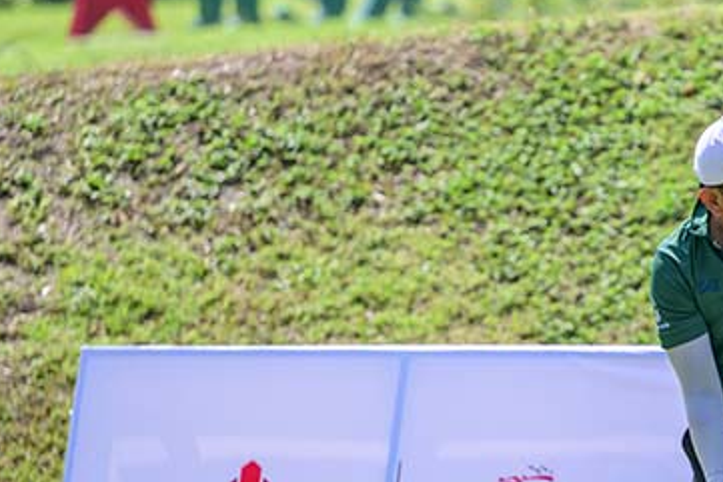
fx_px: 8016
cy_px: 420
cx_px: 801
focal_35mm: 399
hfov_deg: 5.1
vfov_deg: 3.4
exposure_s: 1/6400
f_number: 2.8
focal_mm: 150
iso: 450
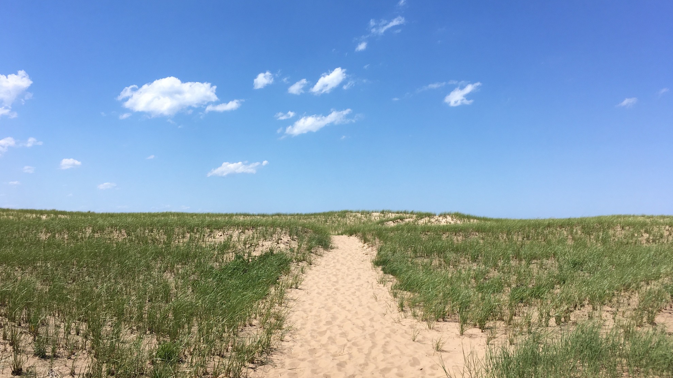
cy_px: 203
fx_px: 571
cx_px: 335
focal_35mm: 32
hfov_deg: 61.0
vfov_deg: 36.7
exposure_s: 1/2198
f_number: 2.2
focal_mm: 4.15
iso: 25
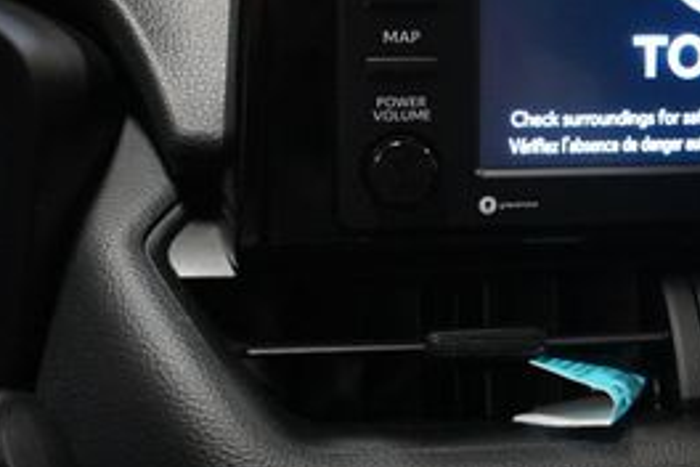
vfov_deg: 16.8
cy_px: 53
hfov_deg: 24.0
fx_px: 1555
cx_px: 734
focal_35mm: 80
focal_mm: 22
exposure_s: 1/60
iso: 3200
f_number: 4
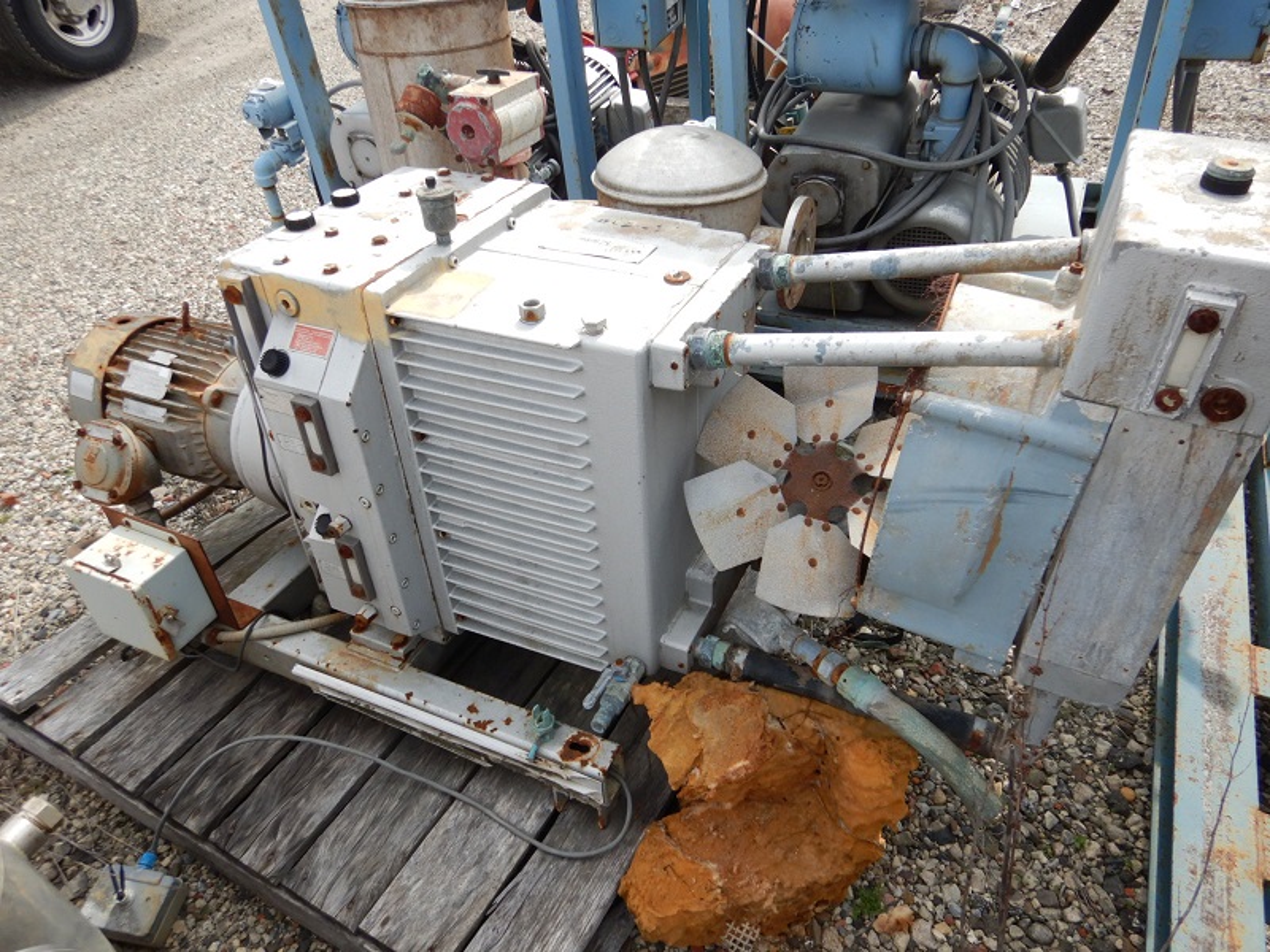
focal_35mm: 24
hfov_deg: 71.6
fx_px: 881
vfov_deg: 56.8
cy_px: 476
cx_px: 635
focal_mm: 4.3
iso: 125
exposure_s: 1/1000
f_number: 2.8
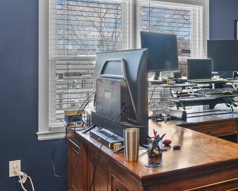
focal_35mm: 49
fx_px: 345
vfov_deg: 30.7
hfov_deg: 36.9
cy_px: 70
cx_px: 184
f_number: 9
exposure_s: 2.5
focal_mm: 18
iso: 100
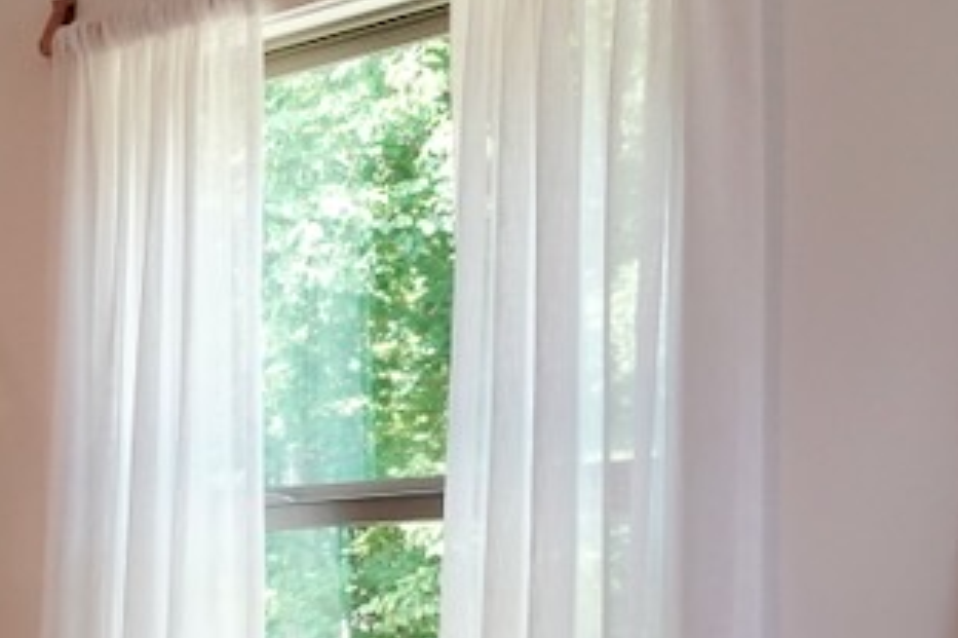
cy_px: 721
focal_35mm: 70
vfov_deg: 18.6
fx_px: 1862
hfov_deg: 23.5
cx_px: -450
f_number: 8
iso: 3200
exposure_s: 1/50
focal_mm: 17
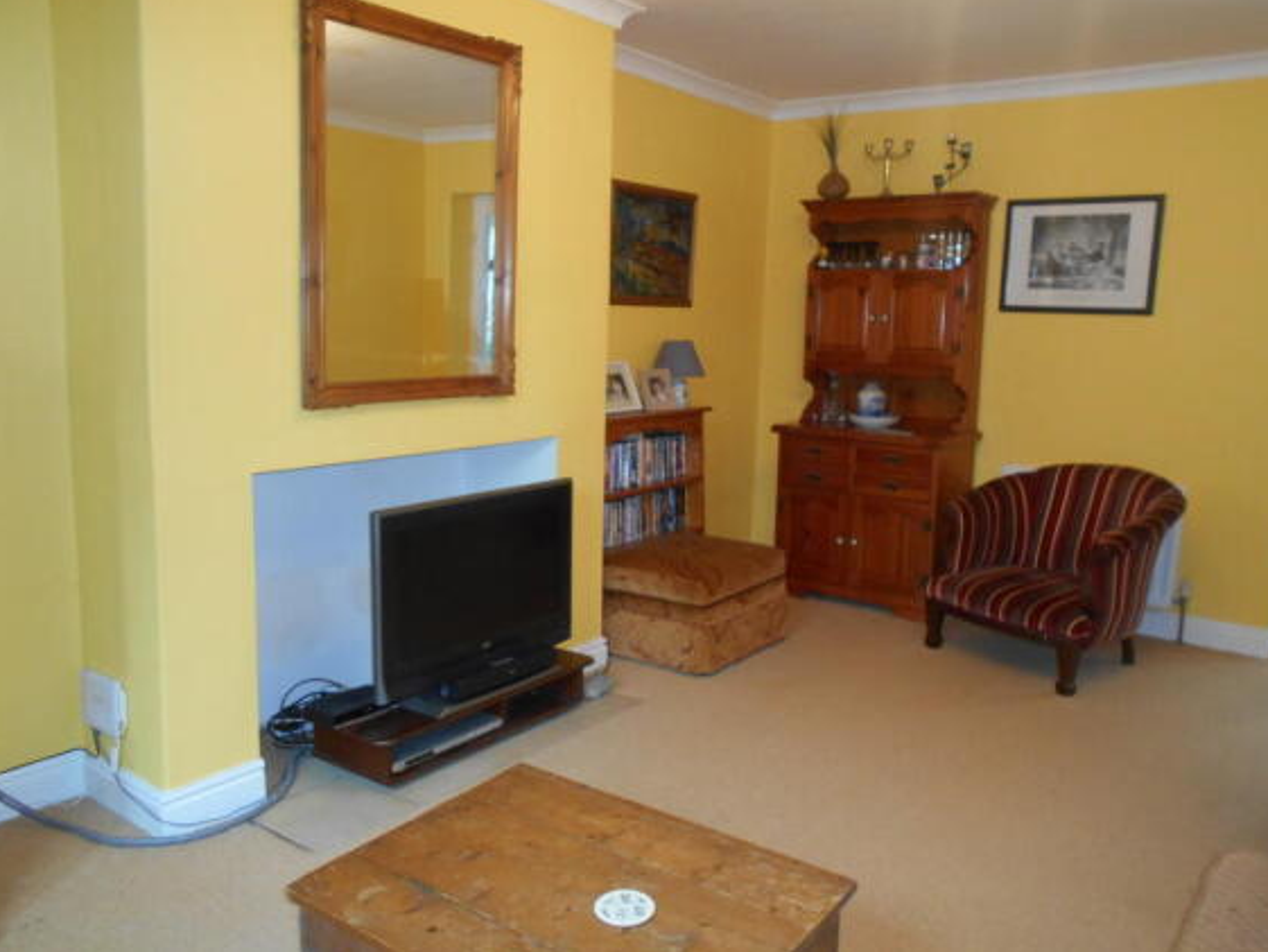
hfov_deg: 65.3
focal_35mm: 27
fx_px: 989
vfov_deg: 51.4
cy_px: 465
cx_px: 648
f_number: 3.2
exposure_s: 1/25
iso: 320
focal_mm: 4.6
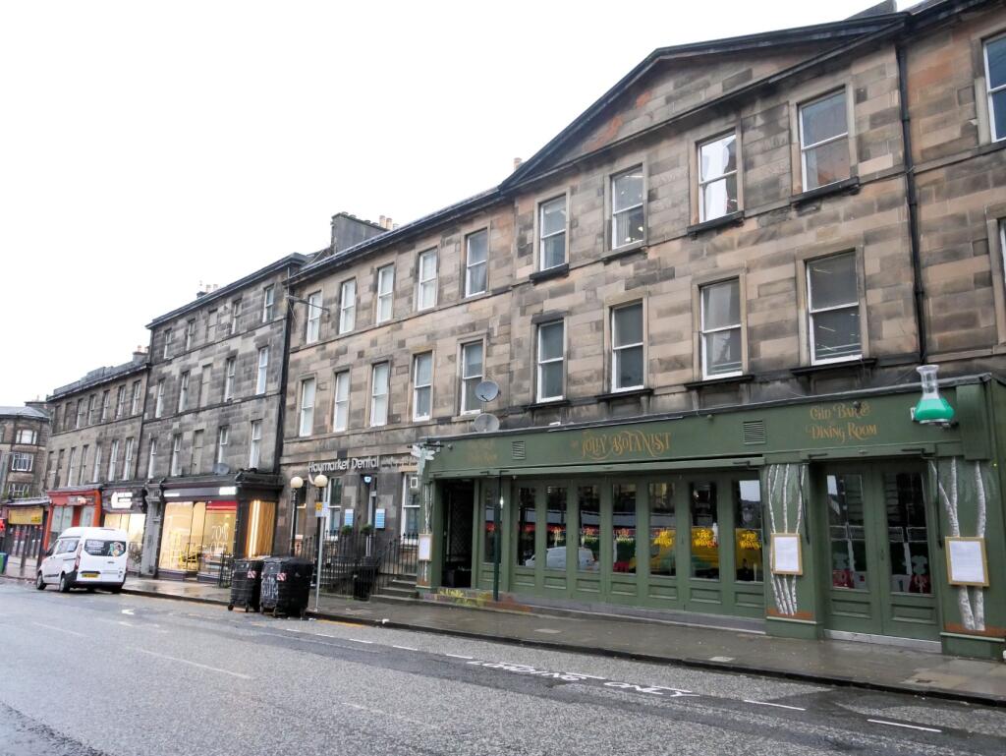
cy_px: 378
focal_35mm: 28
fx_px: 814
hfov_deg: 63.4
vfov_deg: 49.8
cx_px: 503
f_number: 4
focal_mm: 14
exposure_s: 1/60
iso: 2500
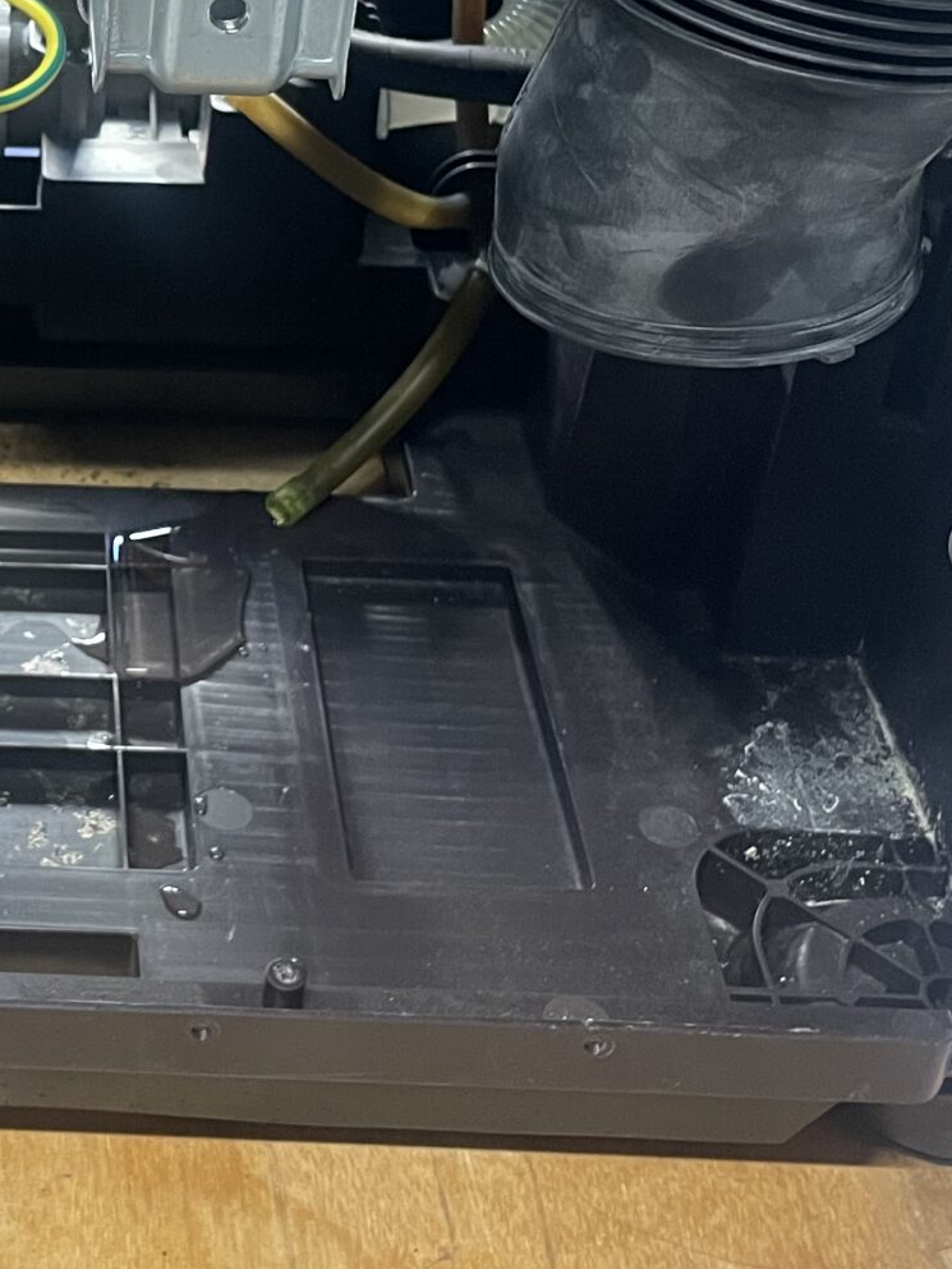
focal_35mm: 67
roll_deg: +0.3
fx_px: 2456
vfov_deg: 28.5
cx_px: -111
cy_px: 321
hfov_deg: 20.8
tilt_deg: -33.5
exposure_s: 1/60
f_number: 1.6
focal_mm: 4.2
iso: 320
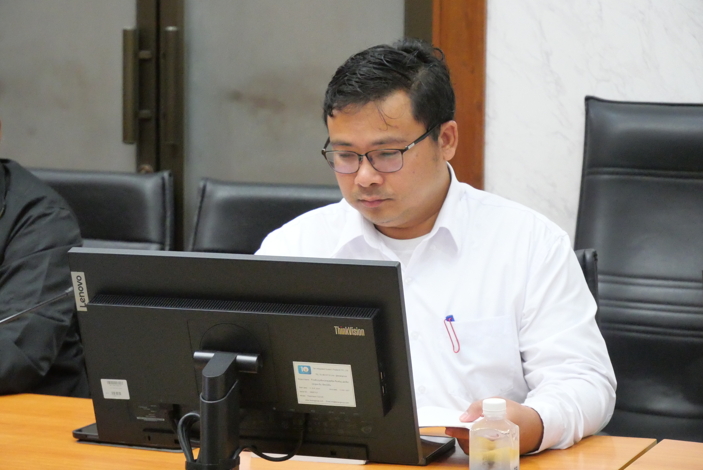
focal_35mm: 124
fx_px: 2423
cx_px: 352
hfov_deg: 16.5
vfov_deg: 11.1
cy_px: 235
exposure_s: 1/80
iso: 6400
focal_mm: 60
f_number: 5.6
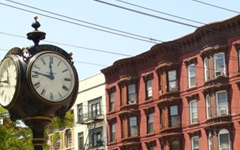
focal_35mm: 101
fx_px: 661
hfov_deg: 20.6
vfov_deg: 12.9
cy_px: 125
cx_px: 99
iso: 80
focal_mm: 8.9
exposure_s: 1/160
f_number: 6.2
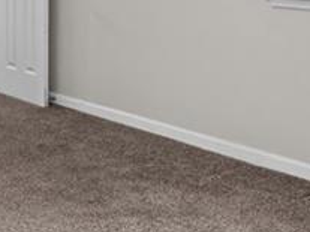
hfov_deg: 24.9
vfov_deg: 18.3
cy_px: -53
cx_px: 30
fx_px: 680
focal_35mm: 76
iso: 400
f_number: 7.1
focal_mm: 16
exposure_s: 1/5
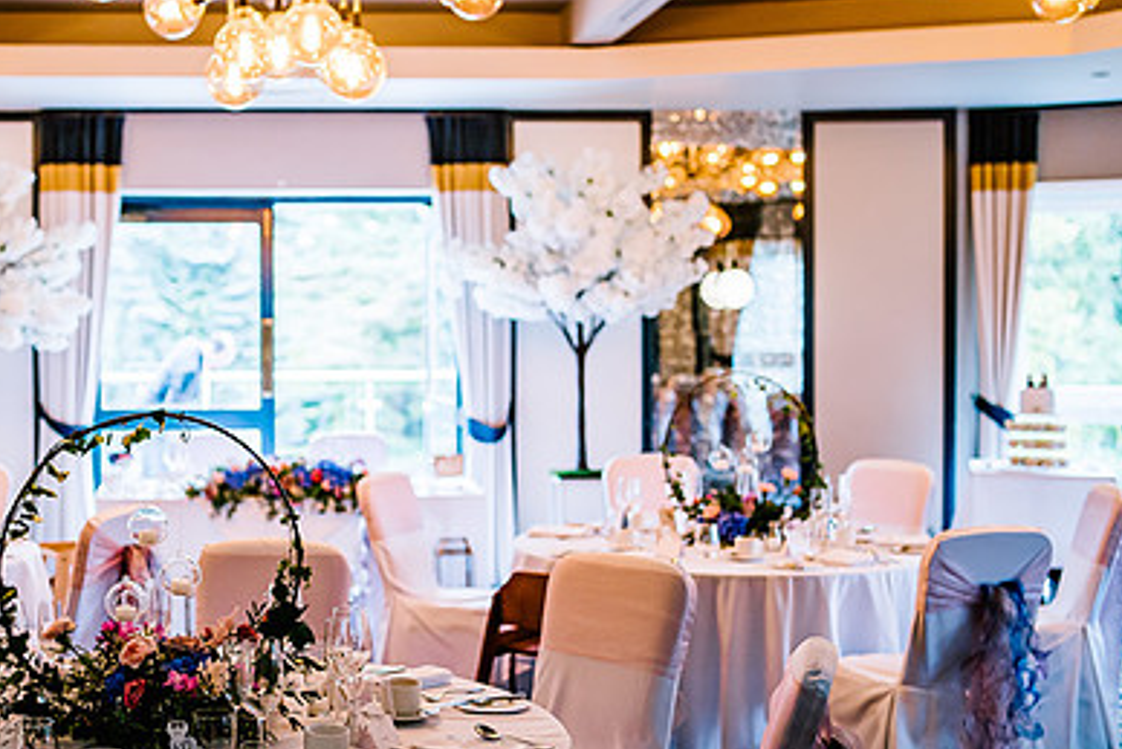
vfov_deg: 25.5
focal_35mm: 53
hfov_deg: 36.8
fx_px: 1652
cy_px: 360
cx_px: 307
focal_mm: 35
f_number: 1.8
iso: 500
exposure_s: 1/500
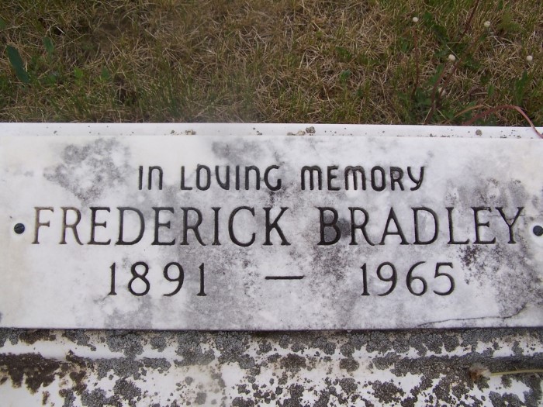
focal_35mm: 38
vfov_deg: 37.7
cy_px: 204
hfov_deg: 49.0
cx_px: 272
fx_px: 596
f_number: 4
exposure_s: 1/750
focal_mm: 6.3
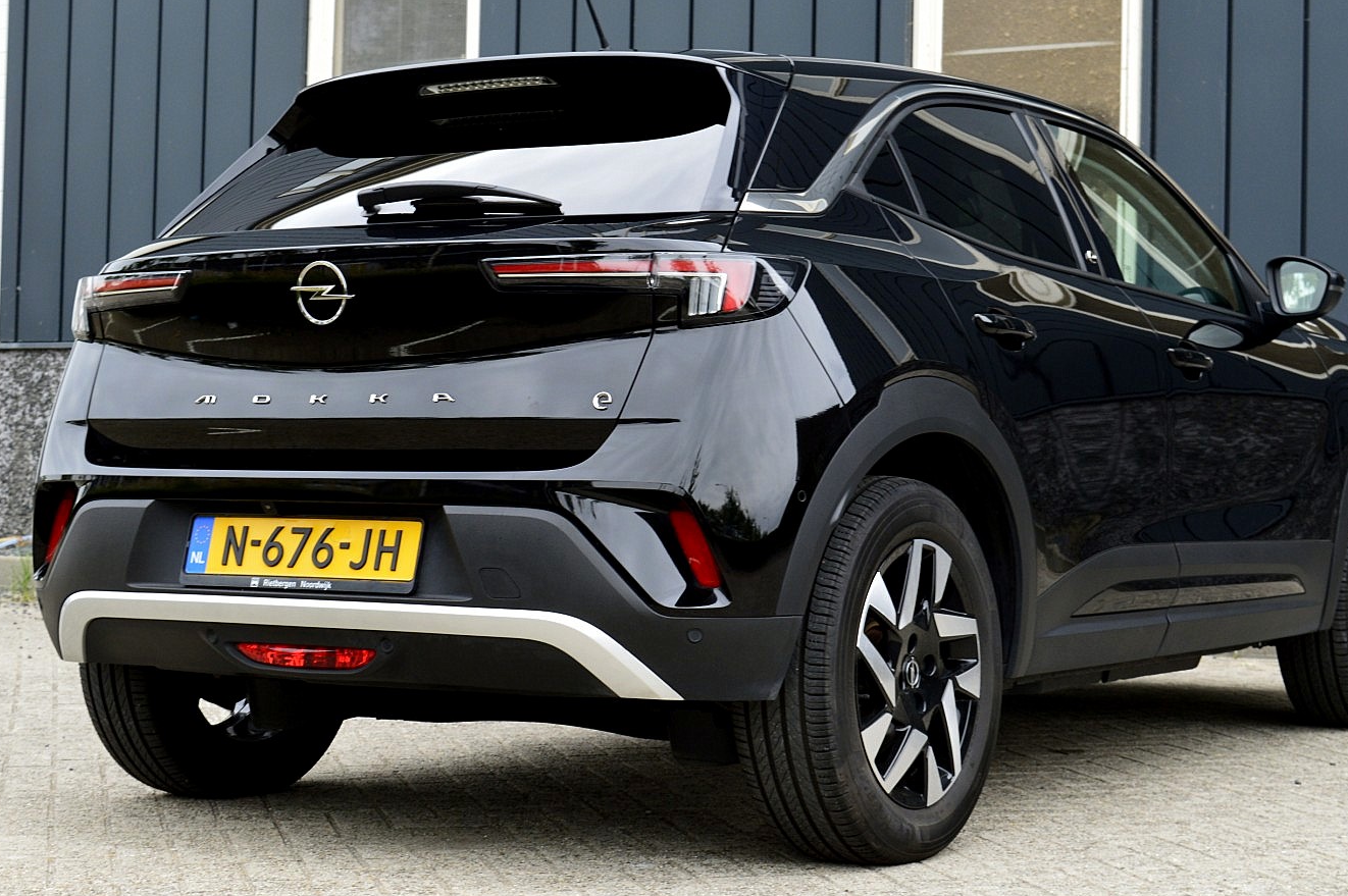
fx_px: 2619
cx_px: 690
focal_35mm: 70
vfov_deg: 19.4
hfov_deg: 28.9
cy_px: 414
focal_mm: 38
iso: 400
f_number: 8
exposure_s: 1/60
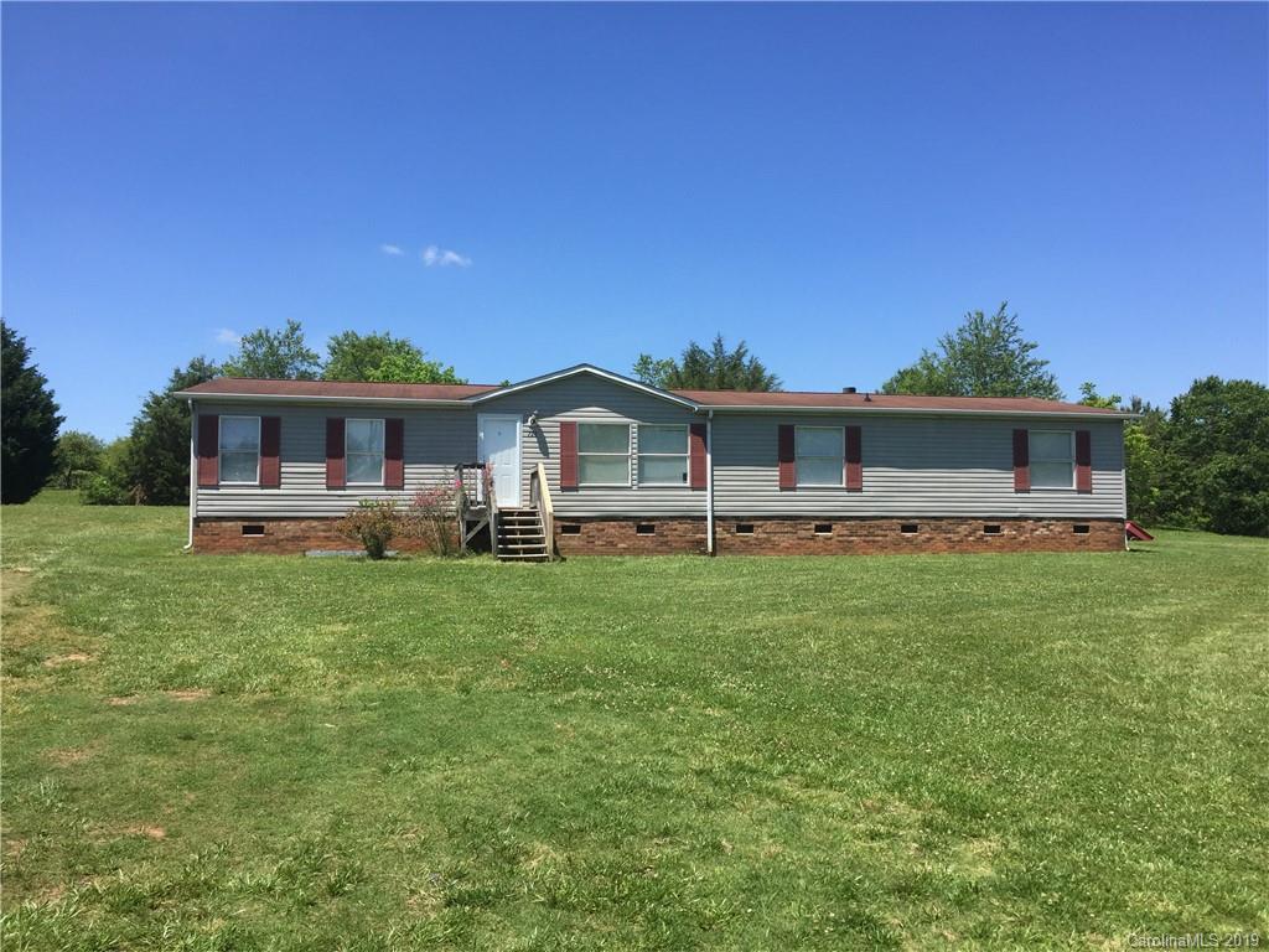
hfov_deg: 61.7
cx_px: 634
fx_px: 1063
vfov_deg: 48.2
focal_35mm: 29
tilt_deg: +2.9
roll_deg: -0.7
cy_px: 476
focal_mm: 4.15
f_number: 2.2
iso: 32
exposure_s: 1/1464
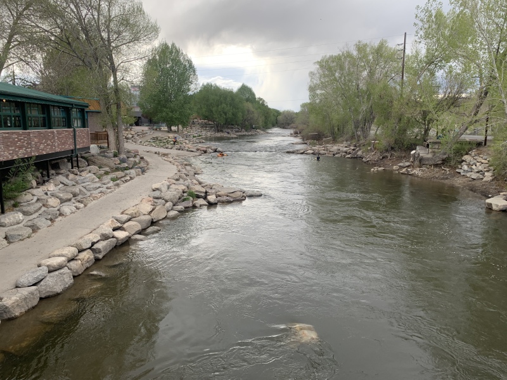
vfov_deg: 53.1
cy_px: 190
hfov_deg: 67.3
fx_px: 381
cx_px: 254
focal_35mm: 26
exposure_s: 1/324
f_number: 1.8
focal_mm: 4.25
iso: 25
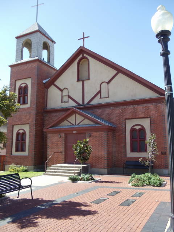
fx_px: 295
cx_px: 87
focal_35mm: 44
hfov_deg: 32.9
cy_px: 116
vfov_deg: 42.9
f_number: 3.5
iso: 80
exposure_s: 1/320
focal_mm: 6
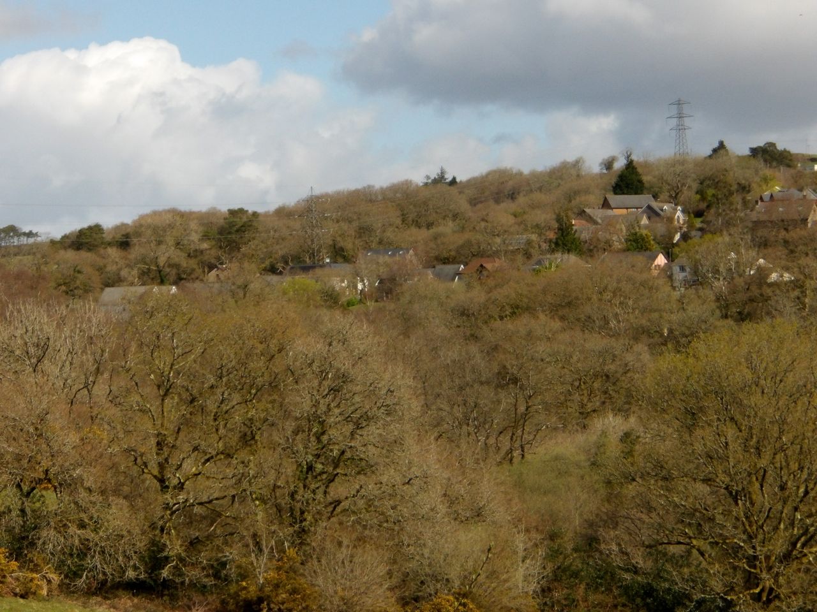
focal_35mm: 108
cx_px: 408
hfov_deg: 18.2
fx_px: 2549
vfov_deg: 13.7
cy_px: 306
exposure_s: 1/1600
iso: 427
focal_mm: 19.6
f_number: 6.6
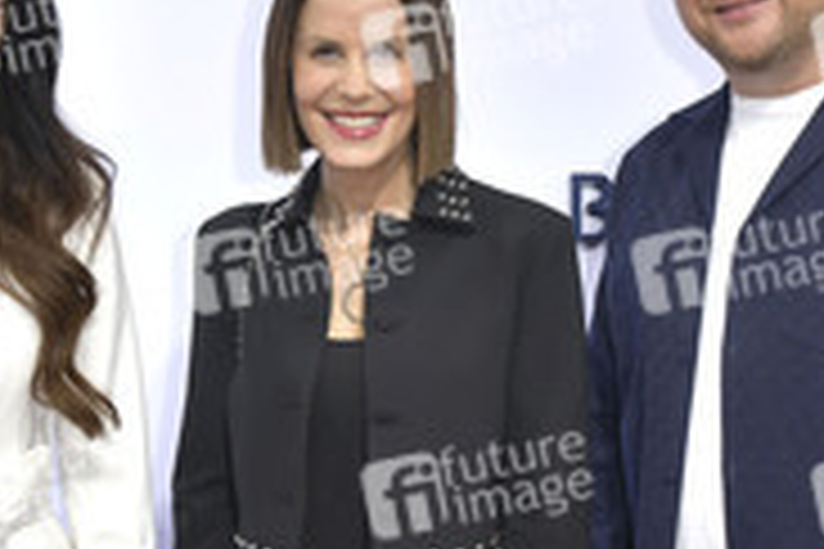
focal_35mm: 79
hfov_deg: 25.7
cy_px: 374
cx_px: 358
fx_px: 1808
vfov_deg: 17.2
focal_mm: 32
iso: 320
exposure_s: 1/160
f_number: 7.1
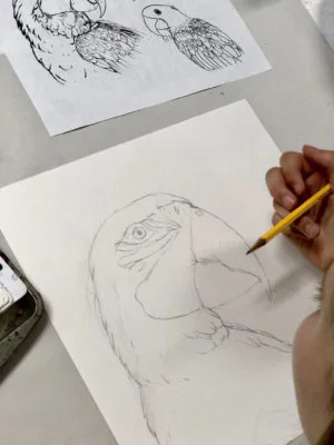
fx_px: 733
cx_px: 167
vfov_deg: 33.8
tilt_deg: -56.9
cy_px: 222
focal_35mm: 57
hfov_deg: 25.7
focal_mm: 6.6
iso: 160
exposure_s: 1/120
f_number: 2.8
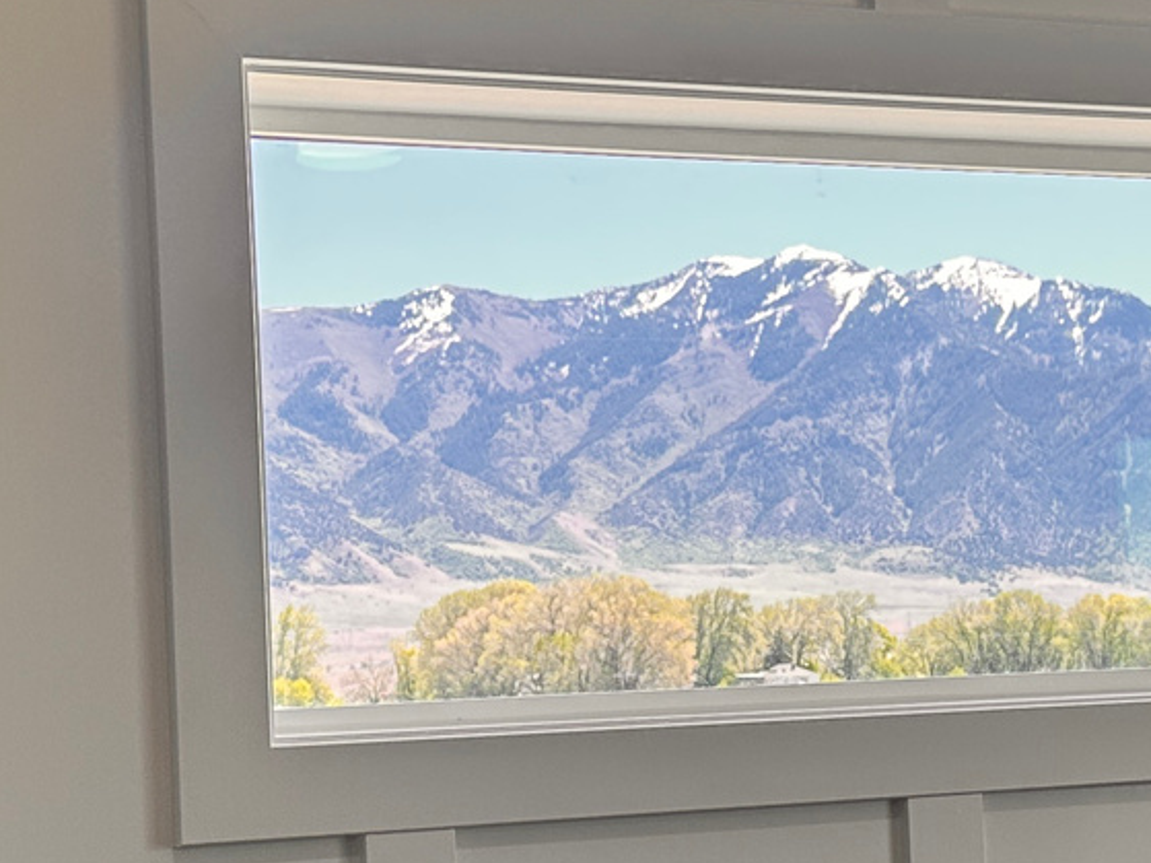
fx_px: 2925
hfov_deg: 22.0
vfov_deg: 16.7
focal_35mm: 88
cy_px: 661
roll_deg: +2.3
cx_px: 887
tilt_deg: +0.8
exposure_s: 1/546
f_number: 1.78
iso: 80
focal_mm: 6.86
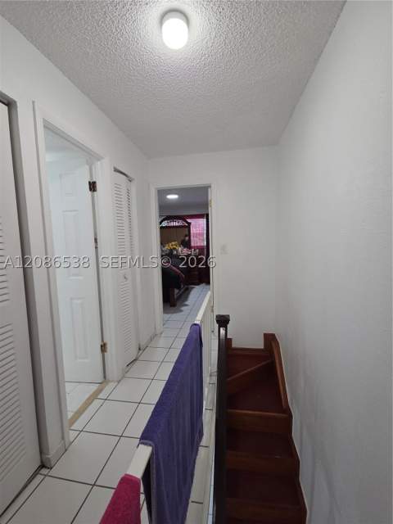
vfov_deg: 106.2
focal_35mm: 13
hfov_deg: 89.9
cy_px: 262
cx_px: 196
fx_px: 197
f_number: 2.2
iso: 200
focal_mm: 2.2
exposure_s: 1/60
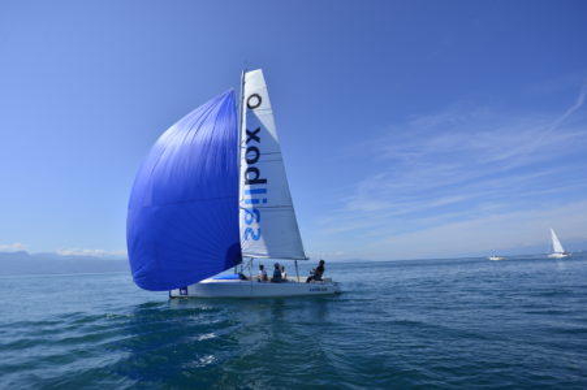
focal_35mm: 18
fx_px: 293
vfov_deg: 67.3
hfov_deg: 90.0
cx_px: 294
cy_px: 195
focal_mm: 18
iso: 200
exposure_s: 1/4000
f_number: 4
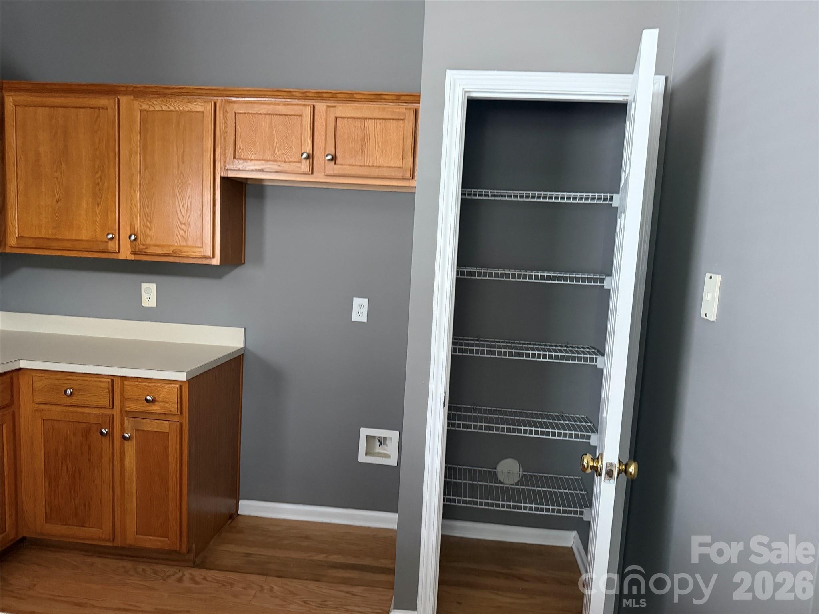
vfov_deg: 56.8
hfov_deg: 71.6
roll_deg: -2.6
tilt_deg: -5.8
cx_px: 410
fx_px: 568
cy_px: 307
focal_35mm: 24
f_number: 1.78
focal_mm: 6.76
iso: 640
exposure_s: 1/40
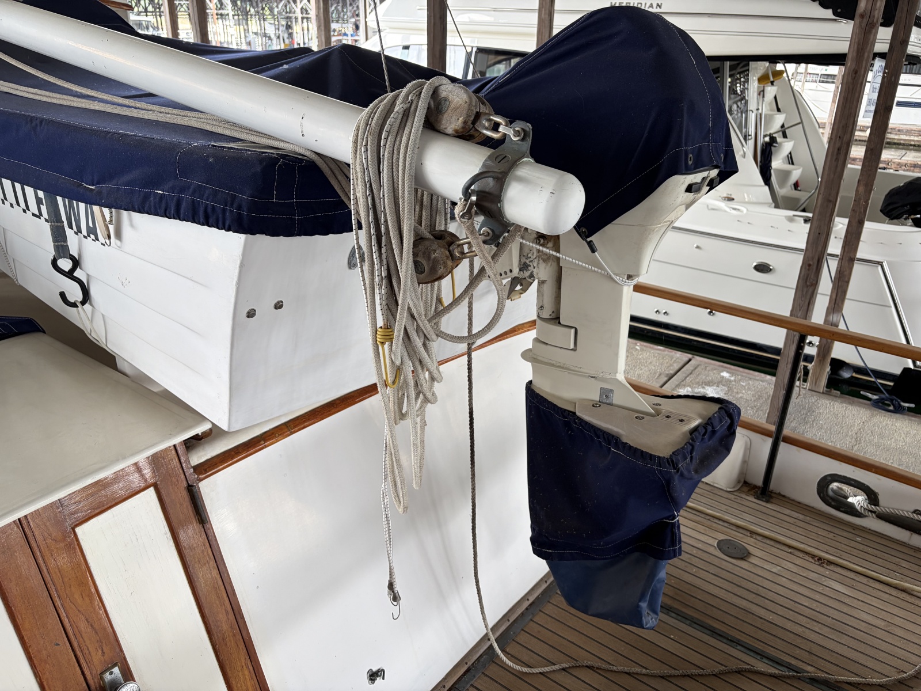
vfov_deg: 53.1
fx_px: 692
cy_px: 346
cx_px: 460
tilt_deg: -24.1
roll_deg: -0.4
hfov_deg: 67.3
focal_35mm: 26
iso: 50
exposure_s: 1/121
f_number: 1.6
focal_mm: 5.96
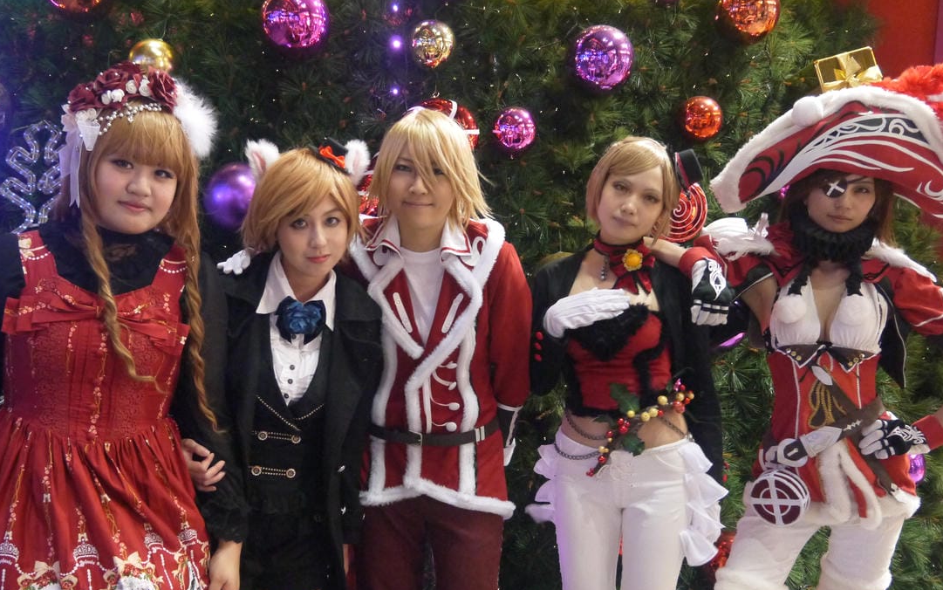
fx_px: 1028
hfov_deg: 49.2
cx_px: 421
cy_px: 364
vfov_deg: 31.9
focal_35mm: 40
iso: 1600
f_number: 4
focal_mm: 17
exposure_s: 1/15
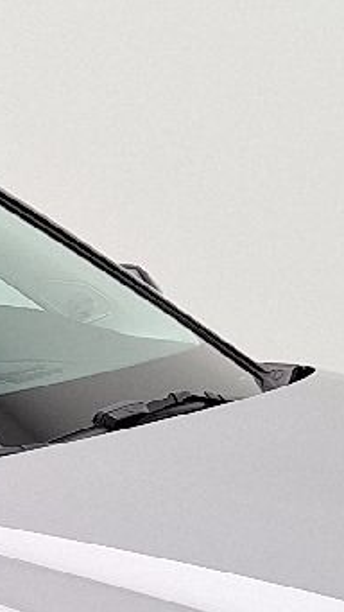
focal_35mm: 141
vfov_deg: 14.5
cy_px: 831
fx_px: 2285
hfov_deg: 8.2
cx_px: -339
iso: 50
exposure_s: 1/100
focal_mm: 5.54
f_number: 1.8
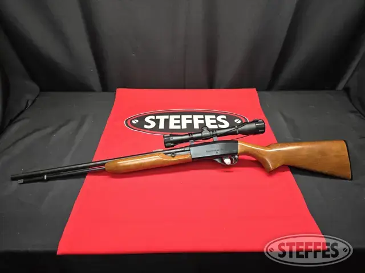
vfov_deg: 58.9
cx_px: 182
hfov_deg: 73.9
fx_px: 243
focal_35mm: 23
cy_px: 136
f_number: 1.7
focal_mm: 6.3
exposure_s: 1/120
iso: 200
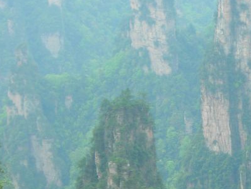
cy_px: 97
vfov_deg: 6.4
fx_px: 1690
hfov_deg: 8.5
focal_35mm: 233
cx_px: 206
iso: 50
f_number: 5.3
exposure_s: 1/89
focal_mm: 19.2
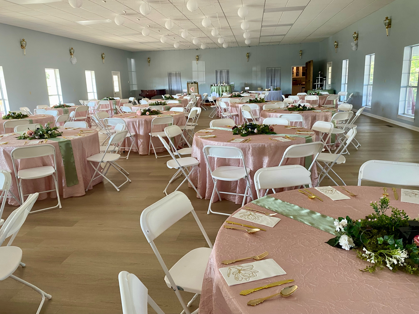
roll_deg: +2.6
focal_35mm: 26
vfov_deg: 53.1
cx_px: 210
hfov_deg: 67.3
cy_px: 157
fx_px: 315
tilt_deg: -13.4
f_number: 1.8
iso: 160
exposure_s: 1/60
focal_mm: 4.25
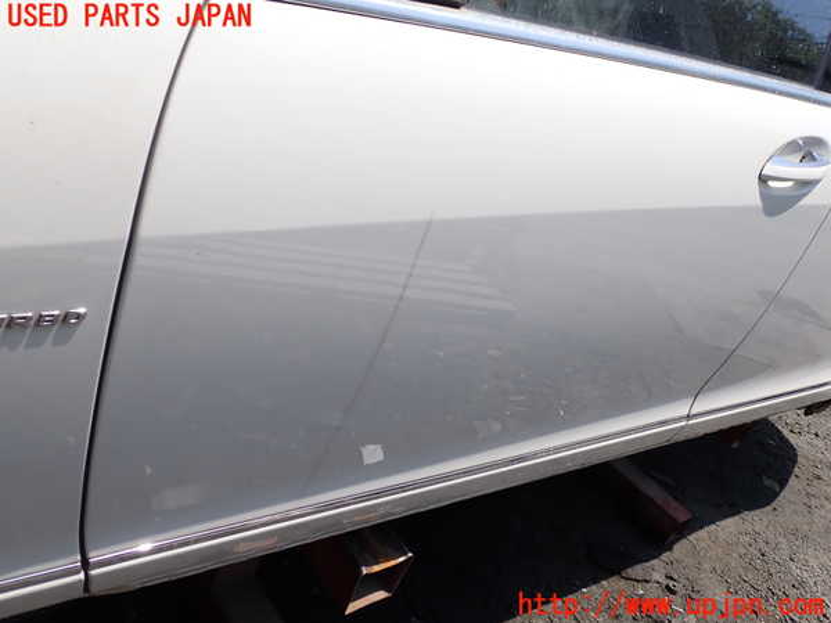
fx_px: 720
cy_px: 312
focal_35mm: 30
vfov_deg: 46.8
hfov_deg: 60.0
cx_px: 416
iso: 100
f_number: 9
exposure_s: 1/160
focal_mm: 5.4
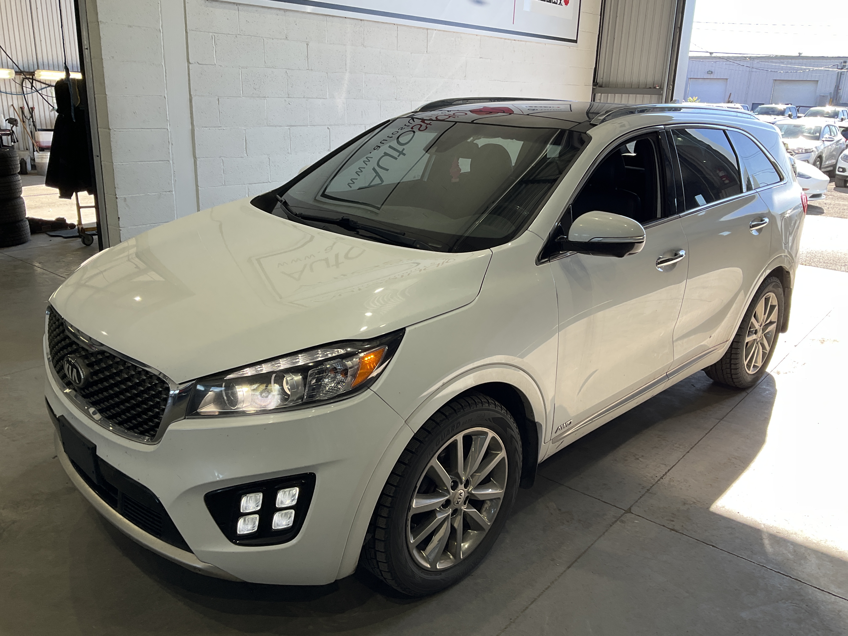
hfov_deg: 61.7
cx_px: 424
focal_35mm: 29
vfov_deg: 48.2
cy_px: 318
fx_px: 710
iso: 16
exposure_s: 1/132
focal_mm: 3
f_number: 1.8
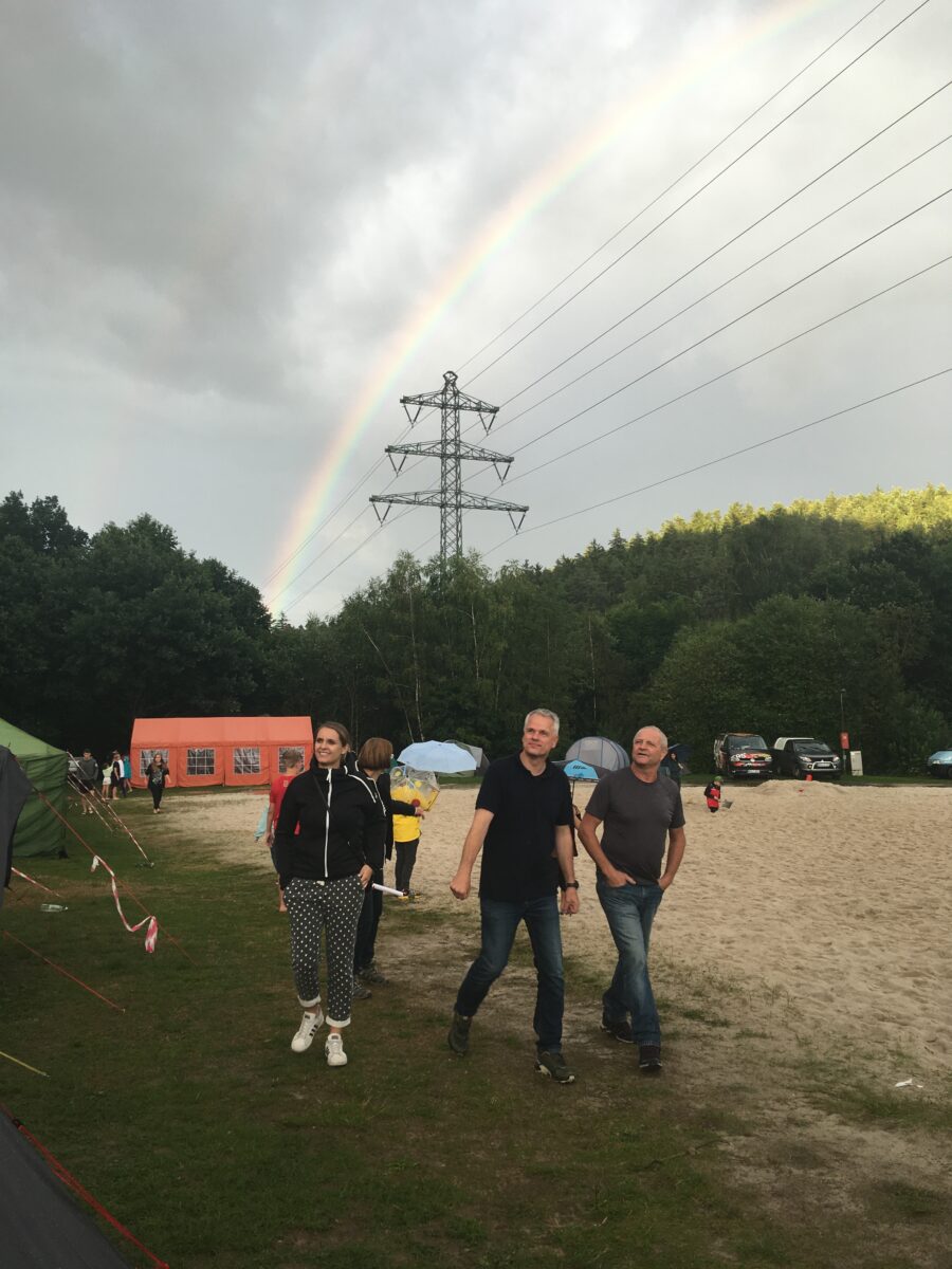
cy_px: 634
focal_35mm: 29
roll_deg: +0.1
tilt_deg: +1.1
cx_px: 476
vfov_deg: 61.7
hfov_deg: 48.2
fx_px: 1063
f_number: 2.2
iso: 25
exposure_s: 1/129
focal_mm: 4.15
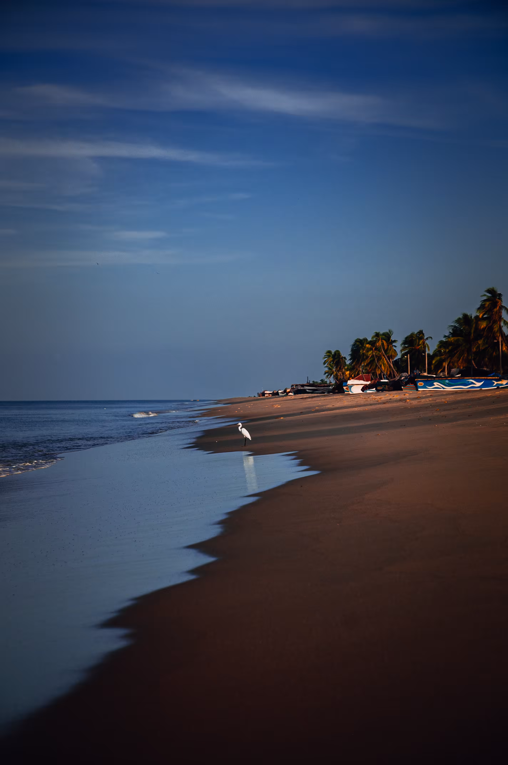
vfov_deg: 19.5
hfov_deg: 13.0
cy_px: 382
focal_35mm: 105
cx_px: 254
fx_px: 2228
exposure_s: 1/1600
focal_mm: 70
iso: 125
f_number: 4.5
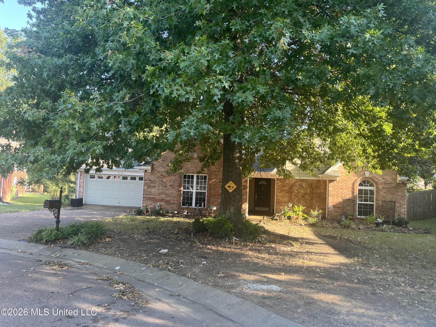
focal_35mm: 26
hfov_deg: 67.3
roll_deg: -1.4
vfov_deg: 53.1
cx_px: 218
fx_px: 327
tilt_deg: +5.6
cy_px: 164
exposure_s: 1/151
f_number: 1.6
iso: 32
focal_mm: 5.1
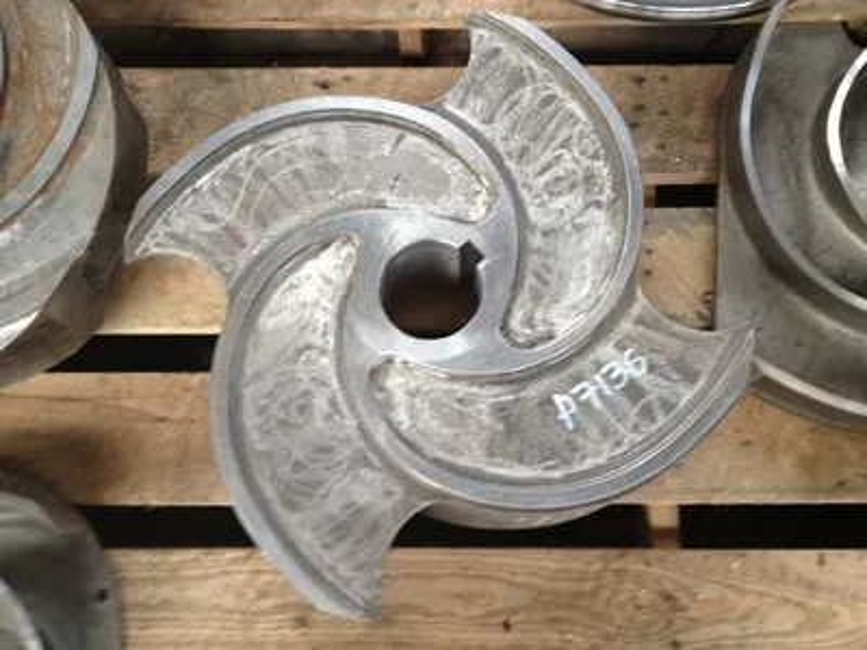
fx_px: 877
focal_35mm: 35
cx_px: 434
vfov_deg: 40.7
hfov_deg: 52.6
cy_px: 325
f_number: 2.4
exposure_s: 1/20
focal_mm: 4.28
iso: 160
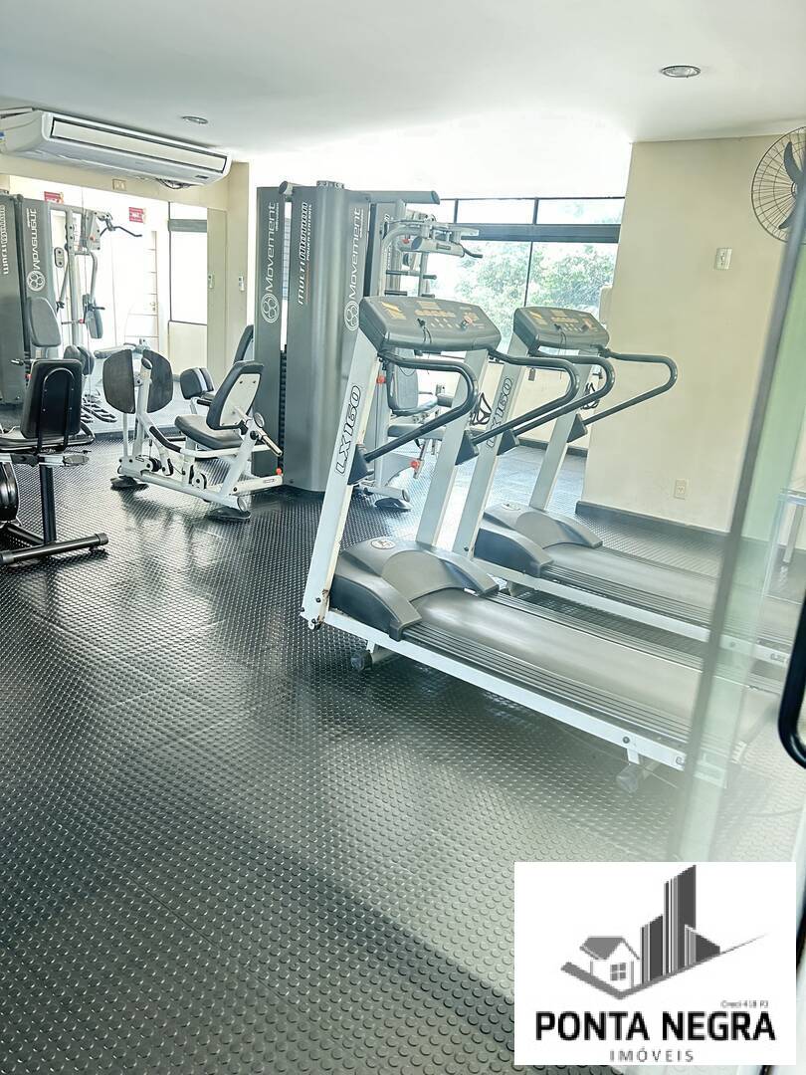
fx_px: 807
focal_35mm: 26
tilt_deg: -17.1
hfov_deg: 53.1
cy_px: 538
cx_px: 403
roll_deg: -3.7
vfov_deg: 67.3
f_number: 1.5
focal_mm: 5.7
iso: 250
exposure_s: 1/60
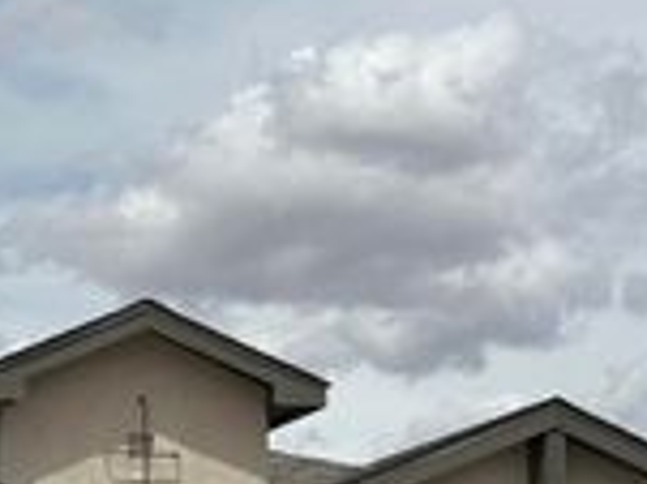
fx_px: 2969
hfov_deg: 12.3
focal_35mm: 159
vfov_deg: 9.2
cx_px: -9
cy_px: 542
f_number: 1.78
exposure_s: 1/9804
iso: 64
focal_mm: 6.86
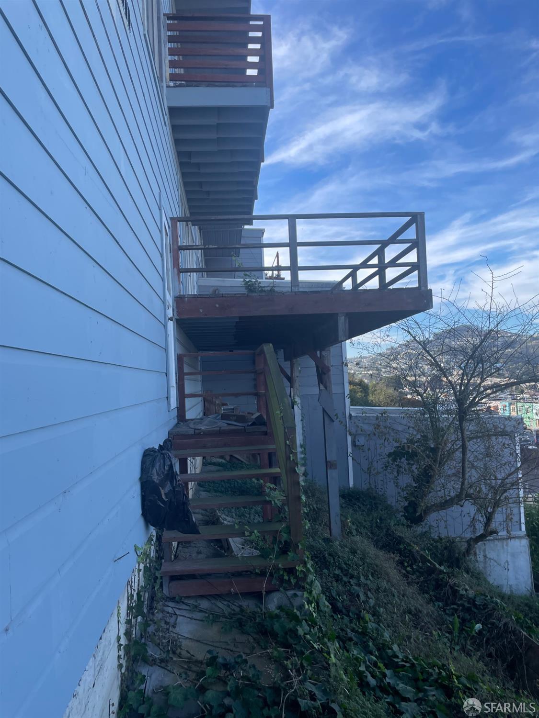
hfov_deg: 53.1
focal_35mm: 26
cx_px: 270
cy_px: 359
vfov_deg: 67.3
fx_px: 540
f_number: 1.6
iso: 32
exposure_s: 1/1233
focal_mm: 4.2
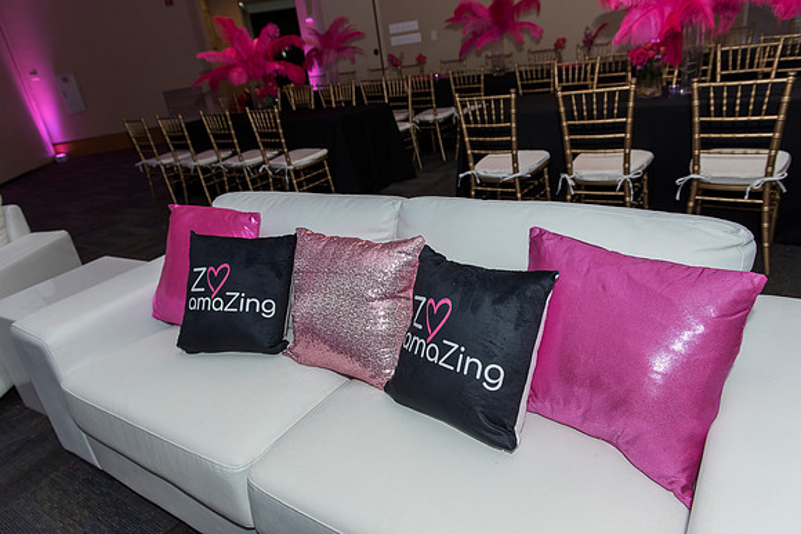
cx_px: 400
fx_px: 534
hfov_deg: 73.7
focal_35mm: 24
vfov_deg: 53.2
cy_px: 267
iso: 800
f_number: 4
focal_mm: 24
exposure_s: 1/200
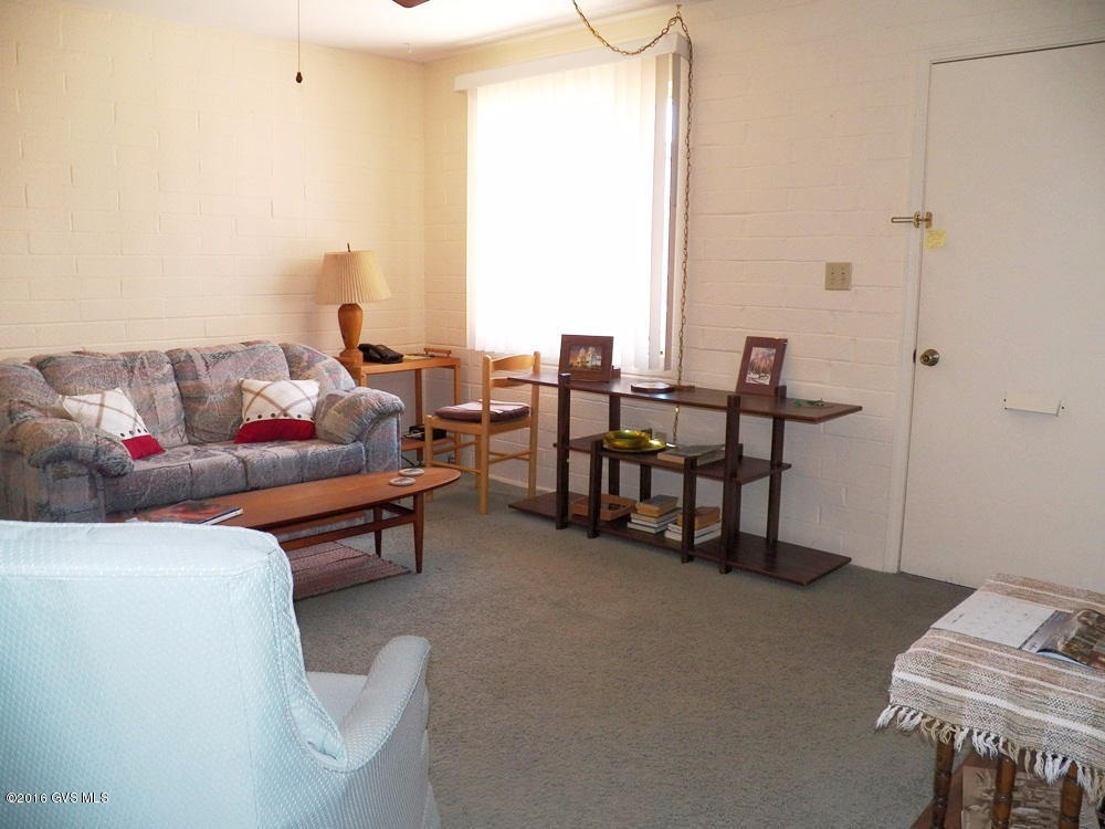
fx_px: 894
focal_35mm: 28
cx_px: 552
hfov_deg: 63.4
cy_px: 414
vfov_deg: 49.7
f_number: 2.8
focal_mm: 4.9
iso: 125
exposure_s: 1/80
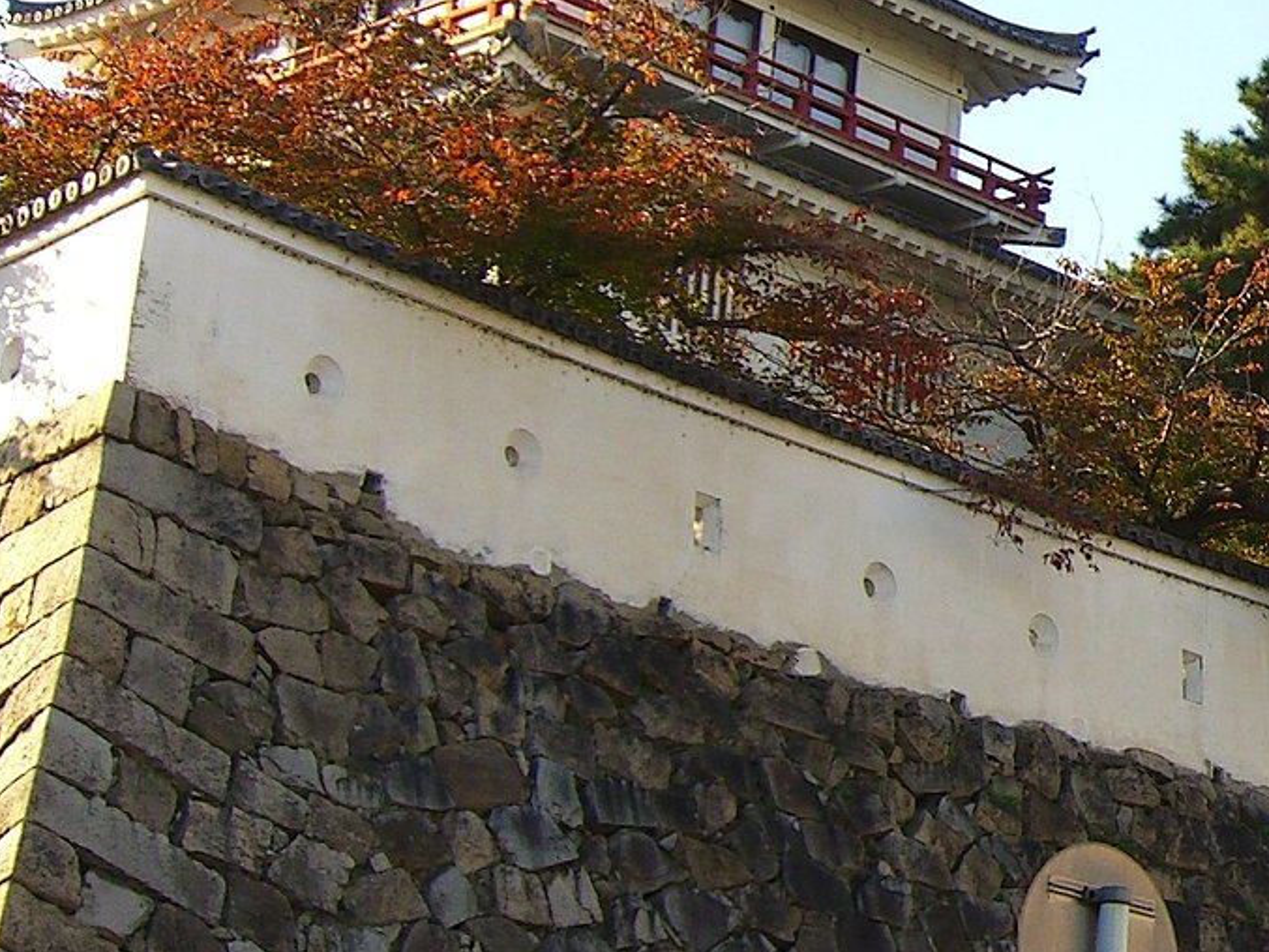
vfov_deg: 12.9
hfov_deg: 15.9
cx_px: 1824
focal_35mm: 115
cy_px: 266
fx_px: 4217
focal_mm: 7.9
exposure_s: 1/200
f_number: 4
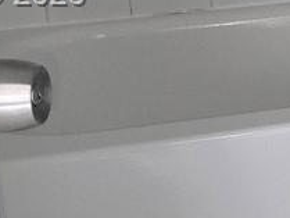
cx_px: 763
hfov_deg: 9.6
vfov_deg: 8.4
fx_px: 1475
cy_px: -4
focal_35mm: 176
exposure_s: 1/60
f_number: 1.8
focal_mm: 5.4
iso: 50
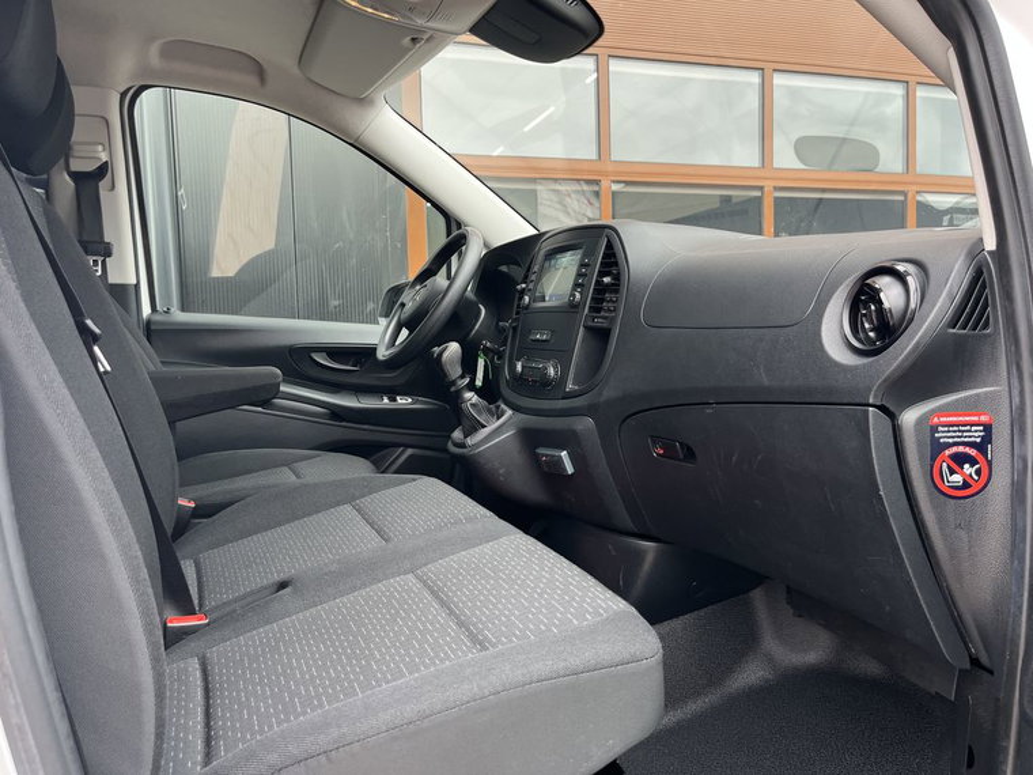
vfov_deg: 53.1
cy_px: 388
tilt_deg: -4.7
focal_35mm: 26
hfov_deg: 67.3
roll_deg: +1.3
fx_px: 776
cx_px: 516
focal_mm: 5.1
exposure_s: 1/121
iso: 80
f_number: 1.6
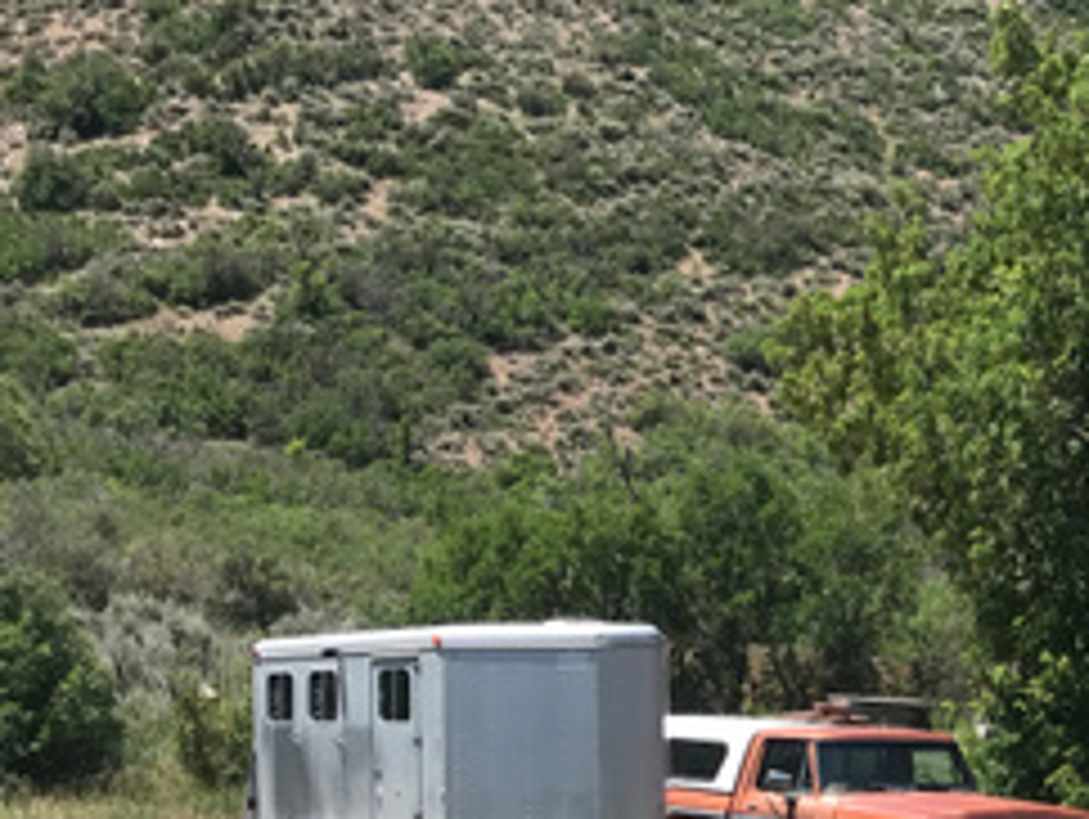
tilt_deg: -3.2
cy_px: 832
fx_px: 2330
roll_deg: +2.8
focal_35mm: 74
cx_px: 1125
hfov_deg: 24.9
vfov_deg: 19.3
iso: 20
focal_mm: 3.99
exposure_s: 1/1880
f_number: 1.8
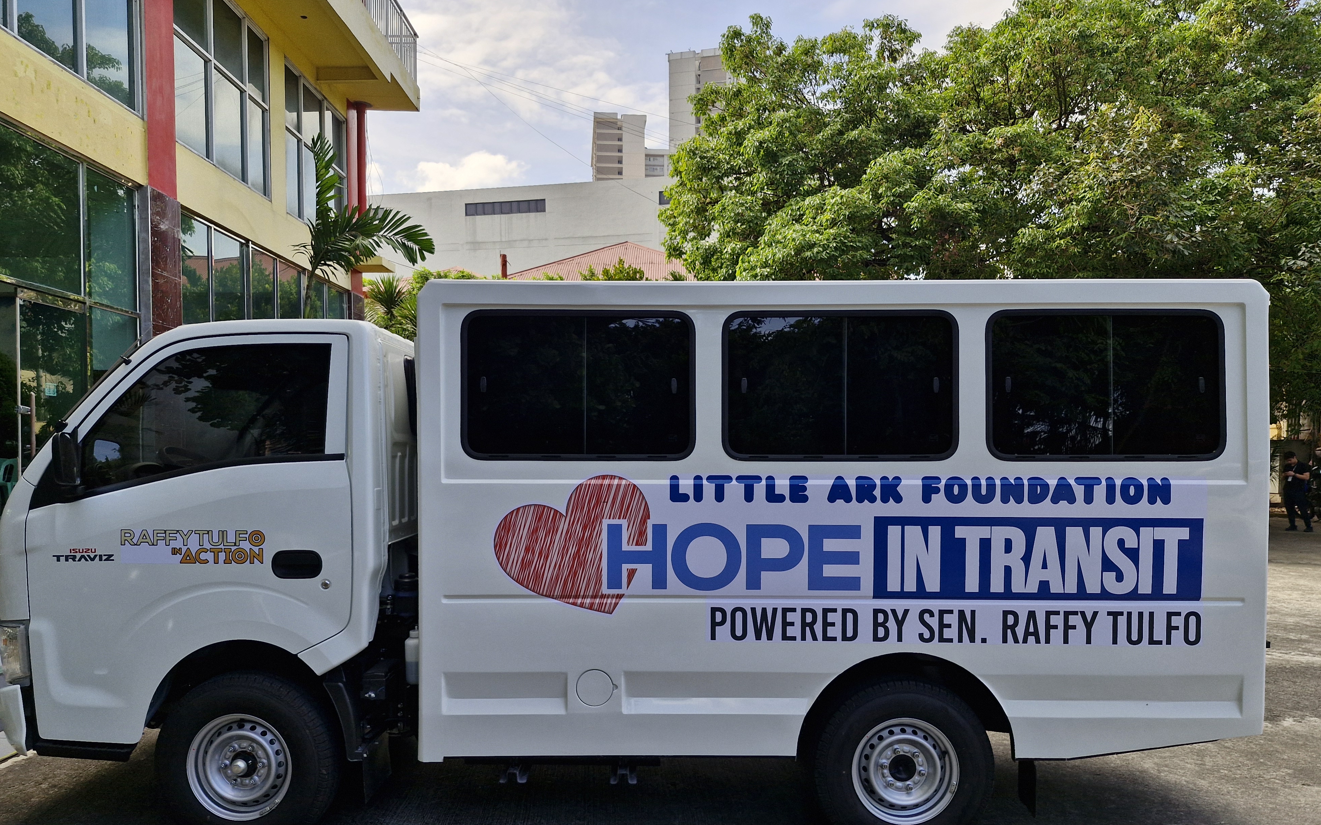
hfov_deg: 72.5
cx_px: 654
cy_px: 483
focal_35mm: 25
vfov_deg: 49.1
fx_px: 900
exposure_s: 1/586
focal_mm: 5.54
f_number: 1.8
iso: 50
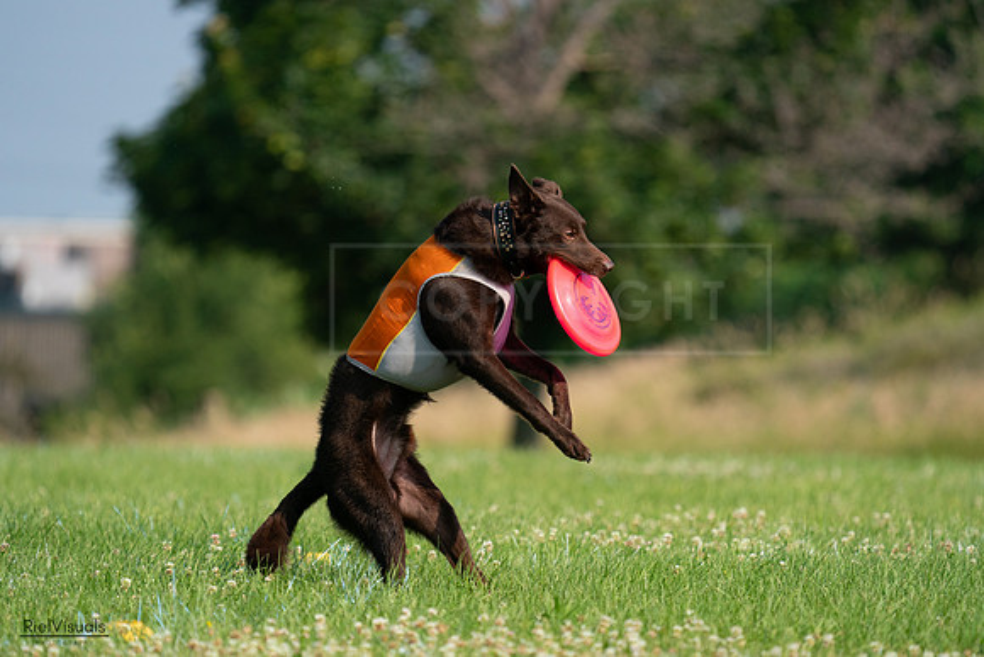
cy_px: 328
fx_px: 11127
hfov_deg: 5.1
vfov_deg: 3.4
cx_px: 492
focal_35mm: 407
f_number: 6.3
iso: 1250
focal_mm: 407
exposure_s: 1/4000
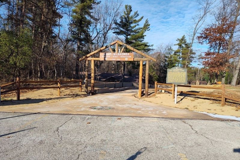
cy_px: 84
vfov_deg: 53.2
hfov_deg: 73.7
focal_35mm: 24
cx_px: 120
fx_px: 160
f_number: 1.8
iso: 100
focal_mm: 5.56
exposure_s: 1/1073
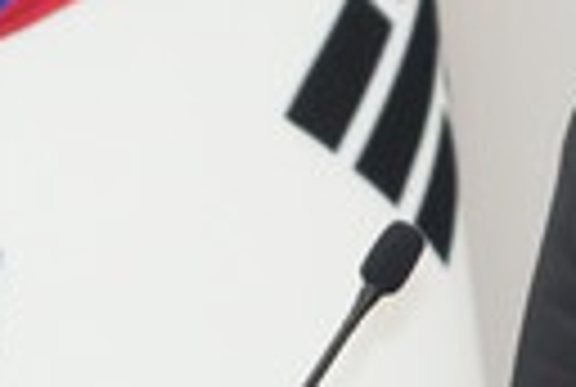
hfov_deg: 1.7
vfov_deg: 1.2
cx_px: 608
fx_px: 18860
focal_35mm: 1176
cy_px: 74
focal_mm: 240
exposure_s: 1/160
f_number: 6.3
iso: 3200
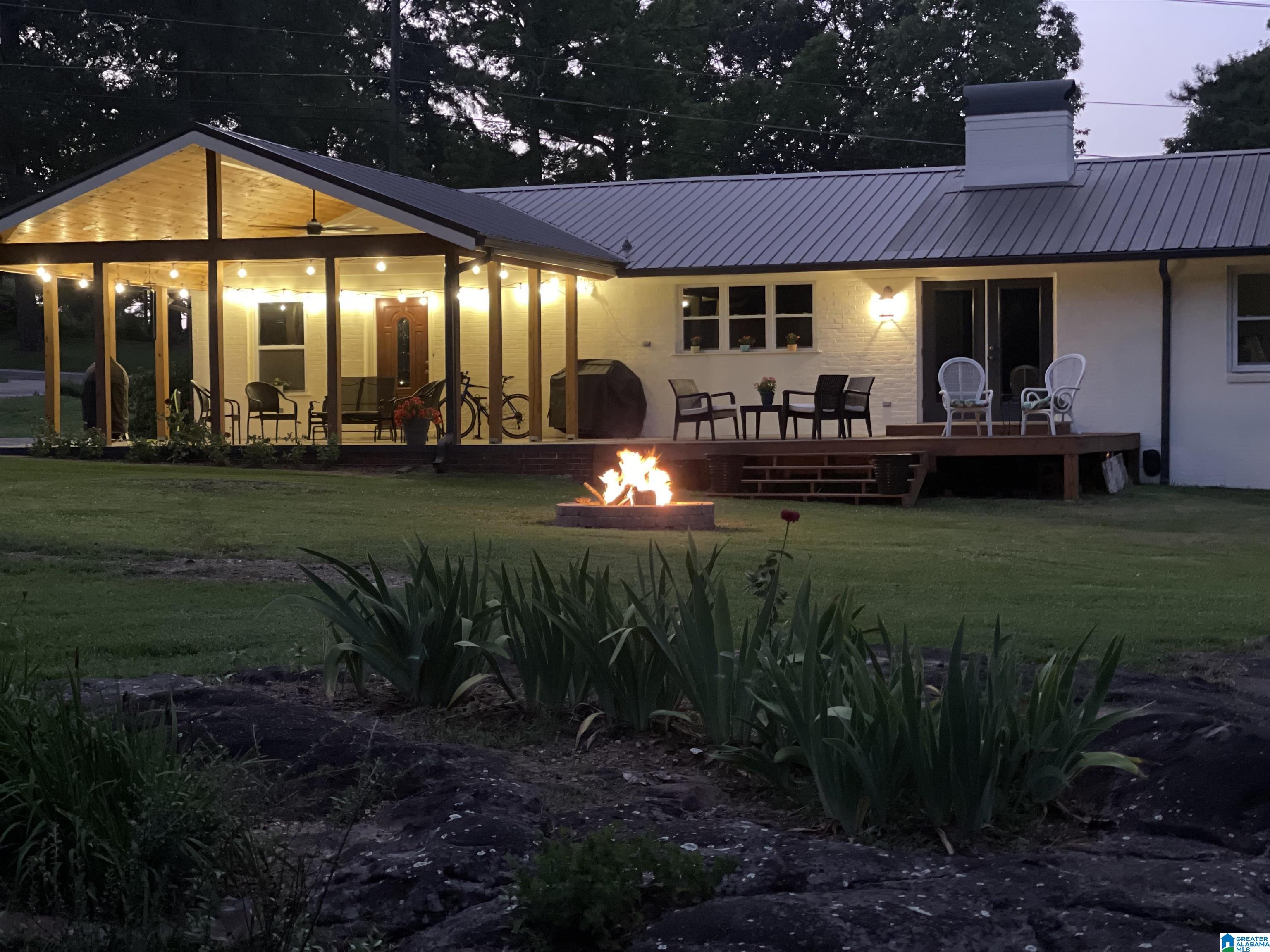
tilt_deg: -1.7
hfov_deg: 30.3
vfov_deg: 22.9
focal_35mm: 64
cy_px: 476
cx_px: 635
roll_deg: +0.3
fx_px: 2348
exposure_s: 1/15
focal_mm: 7.5
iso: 640
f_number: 2.2
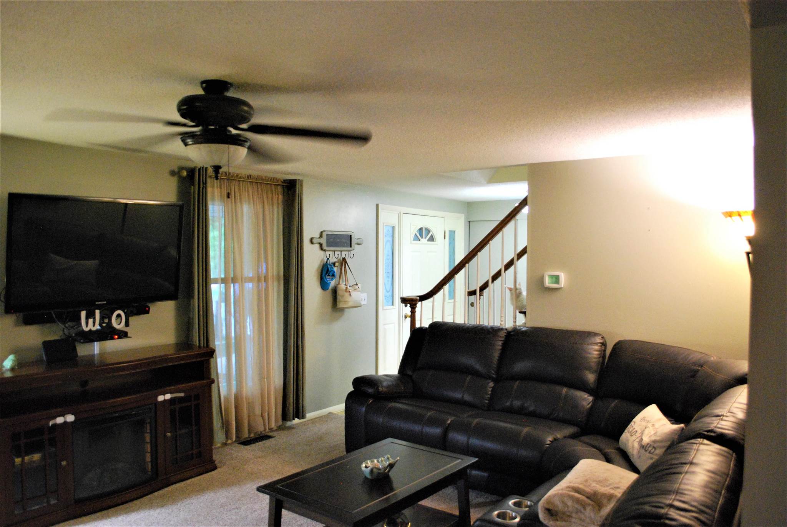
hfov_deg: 67.3
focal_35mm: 27
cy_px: 264
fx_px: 591
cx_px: 394
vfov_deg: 48.0
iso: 1600
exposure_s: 1/15
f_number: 3.5
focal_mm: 18
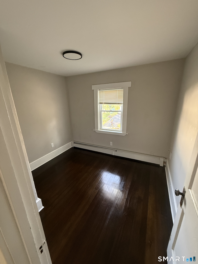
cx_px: 99
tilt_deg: -15.0
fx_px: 107
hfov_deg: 85.7
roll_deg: +1.7
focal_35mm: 14
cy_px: 132
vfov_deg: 102.1
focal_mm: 2.22
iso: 400
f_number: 2.2
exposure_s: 1/60
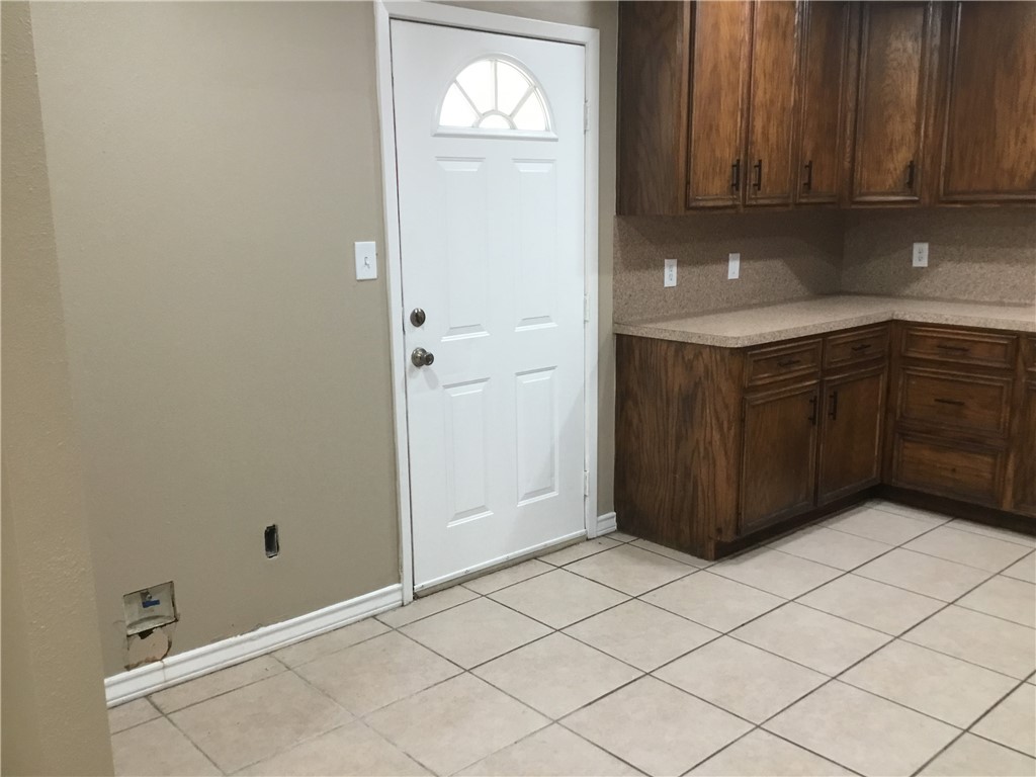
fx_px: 928
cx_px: 518
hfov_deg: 58.4
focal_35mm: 31
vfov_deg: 45.4
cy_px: 388
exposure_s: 1/30
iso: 100
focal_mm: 3.3
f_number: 2.4
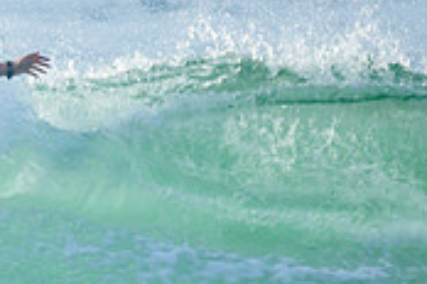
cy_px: 256
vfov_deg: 0.4
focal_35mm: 3663
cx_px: -135
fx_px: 43444
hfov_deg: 0.6
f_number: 6.3
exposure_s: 1/2500
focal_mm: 800
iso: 280
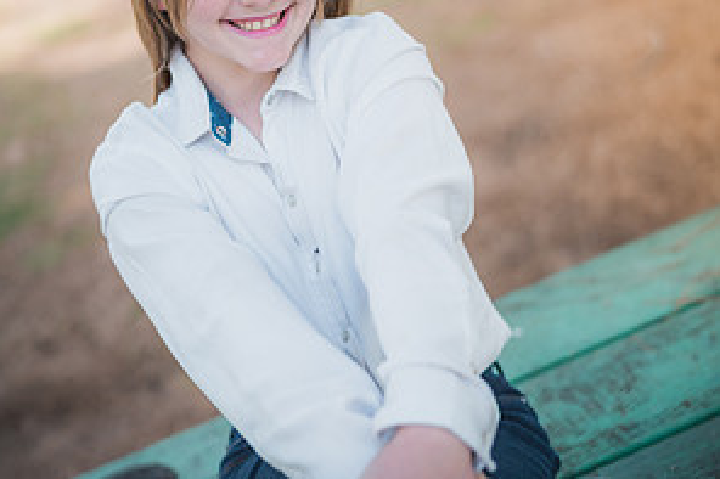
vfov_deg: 17.9
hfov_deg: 26.7
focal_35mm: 76
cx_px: 360
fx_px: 1519
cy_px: 216
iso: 250
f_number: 1.4
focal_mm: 50
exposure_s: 1/2000
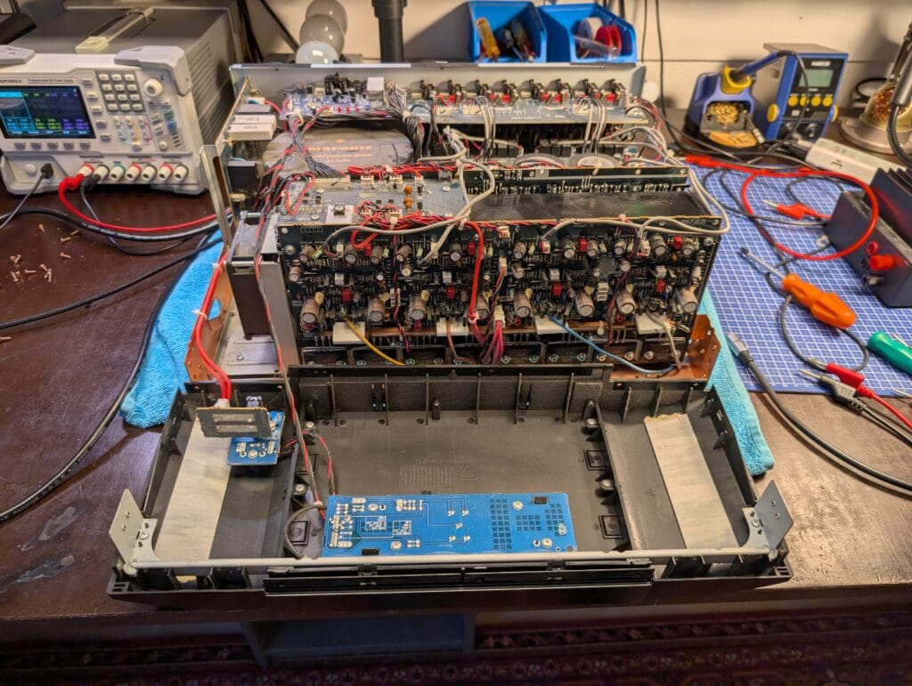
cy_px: 343
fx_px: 633
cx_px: 456
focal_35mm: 24
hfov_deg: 71.5
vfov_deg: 56.9
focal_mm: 6.9
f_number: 1.68
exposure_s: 1/225
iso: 20
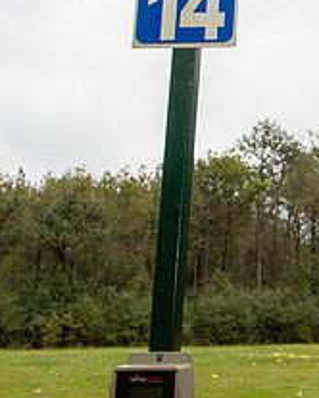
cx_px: 490
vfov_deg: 26.5
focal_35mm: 71
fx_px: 837
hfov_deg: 18.8
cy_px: 113
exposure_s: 1/250
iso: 320
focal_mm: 27
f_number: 6.3
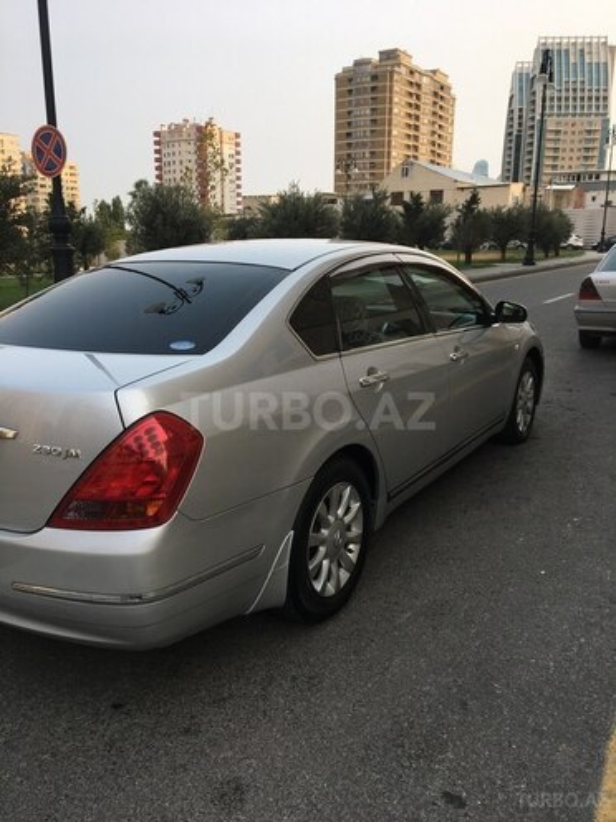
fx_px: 688
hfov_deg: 48.2
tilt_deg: -14.4
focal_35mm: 29
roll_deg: -0.6
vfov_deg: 61.7
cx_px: 308
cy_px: 411
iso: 25
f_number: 2.2
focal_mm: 4.15
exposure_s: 1/530
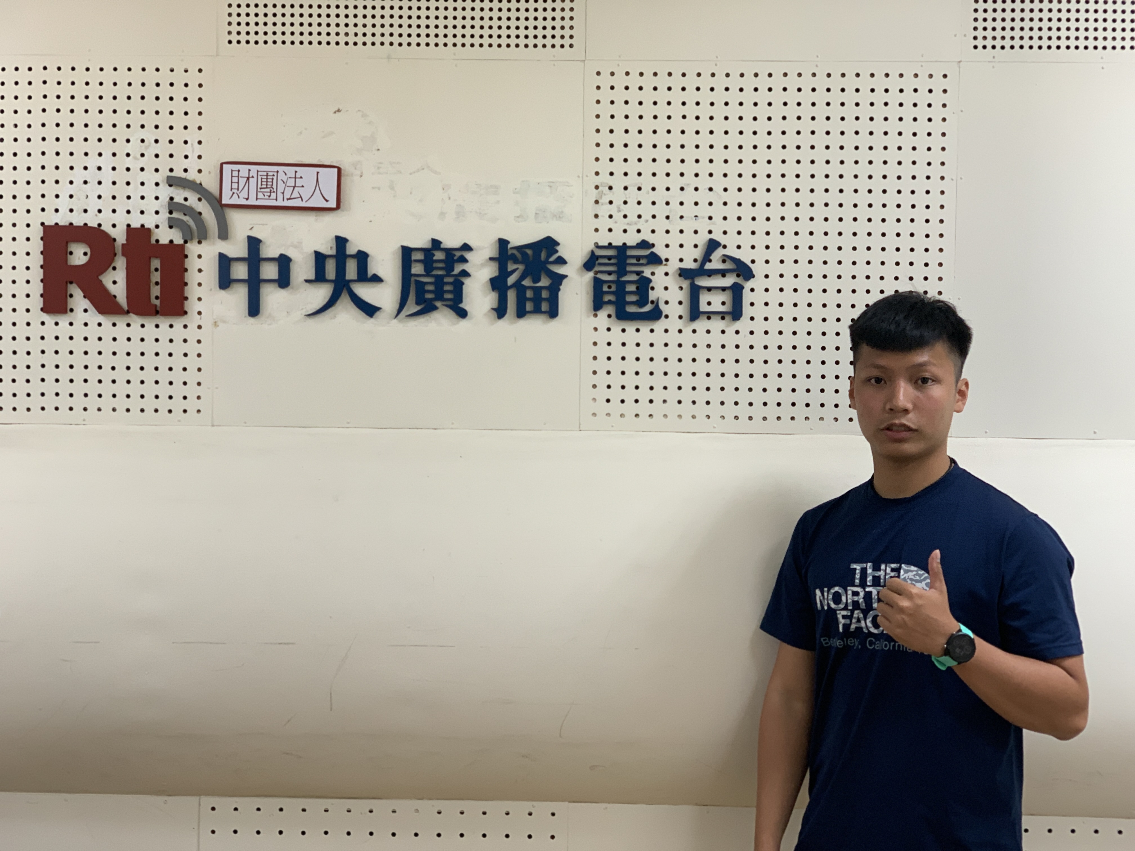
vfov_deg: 28.0
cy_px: 426
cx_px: 568
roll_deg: -1.2
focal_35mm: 52
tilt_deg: +0.3
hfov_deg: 36.8
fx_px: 1705
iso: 100
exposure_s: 1/60
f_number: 2.4
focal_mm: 6
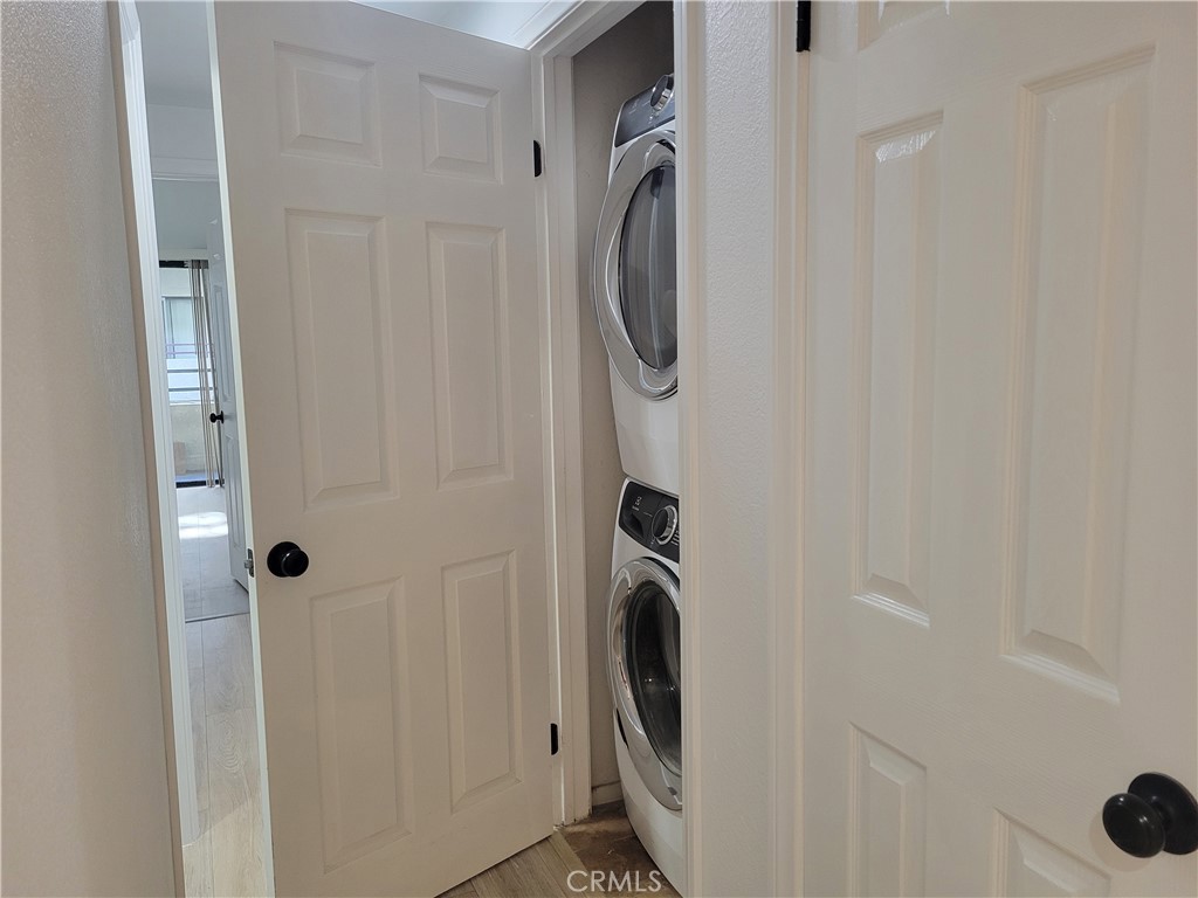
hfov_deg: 67.3
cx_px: 599
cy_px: 449
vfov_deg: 53.1
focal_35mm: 26
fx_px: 900
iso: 320
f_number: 1.8
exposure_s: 1/120
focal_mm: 5.4
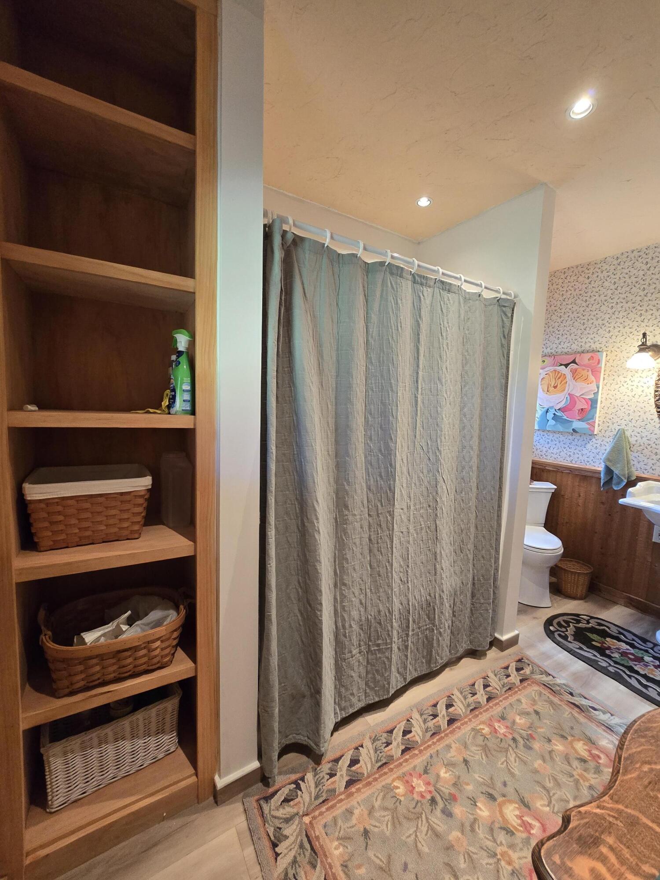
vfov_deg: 106.2
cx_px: 330
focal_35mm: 13
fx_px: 330
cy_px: 440
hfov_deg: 89.9
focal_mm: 2.2
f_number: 2.2
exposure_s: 1/60
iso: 500
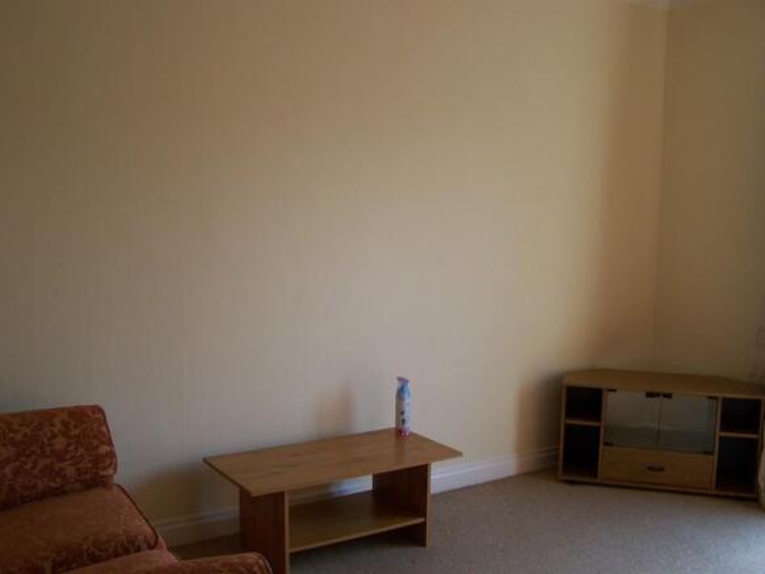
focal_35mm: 38
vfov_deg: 37.7
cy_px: 287
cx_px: 382
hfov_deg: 49.0
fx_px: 840
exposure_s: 1/60
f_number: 2.8
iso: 80
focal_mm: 6.3
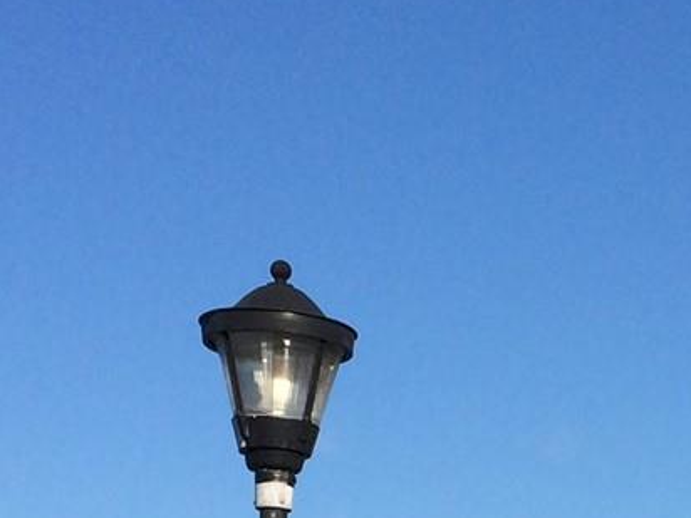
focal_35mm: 149
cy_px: 971
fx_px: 2974
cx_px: 1018
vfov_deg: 9.4
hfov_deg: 12.6
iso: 40
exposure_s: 1/3165
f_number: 2.2
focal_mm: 4.12
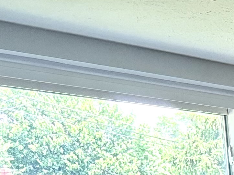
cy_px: 464
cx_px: 596
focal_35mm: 145
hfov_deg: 11.0
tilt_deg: -14.4
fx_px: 980
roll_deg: +0.0
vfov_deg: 8.9
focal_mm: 5.96
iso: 100
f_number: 1.6
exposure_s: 1/120
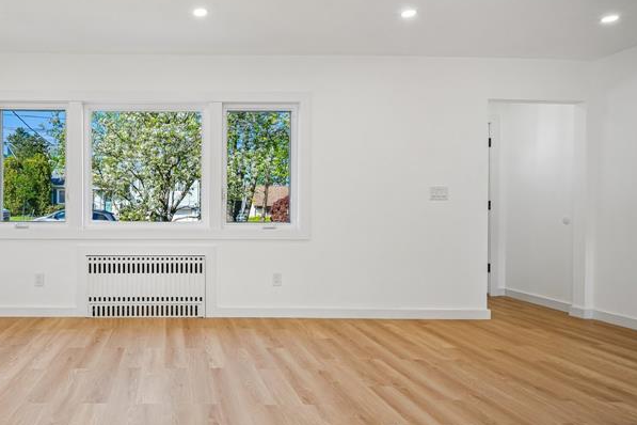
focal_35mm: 24
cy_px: 214
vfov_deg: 53.1
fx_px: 425
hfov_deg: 69.6
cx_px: 171
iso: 200
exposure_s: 1/25
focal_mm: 14
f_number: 8
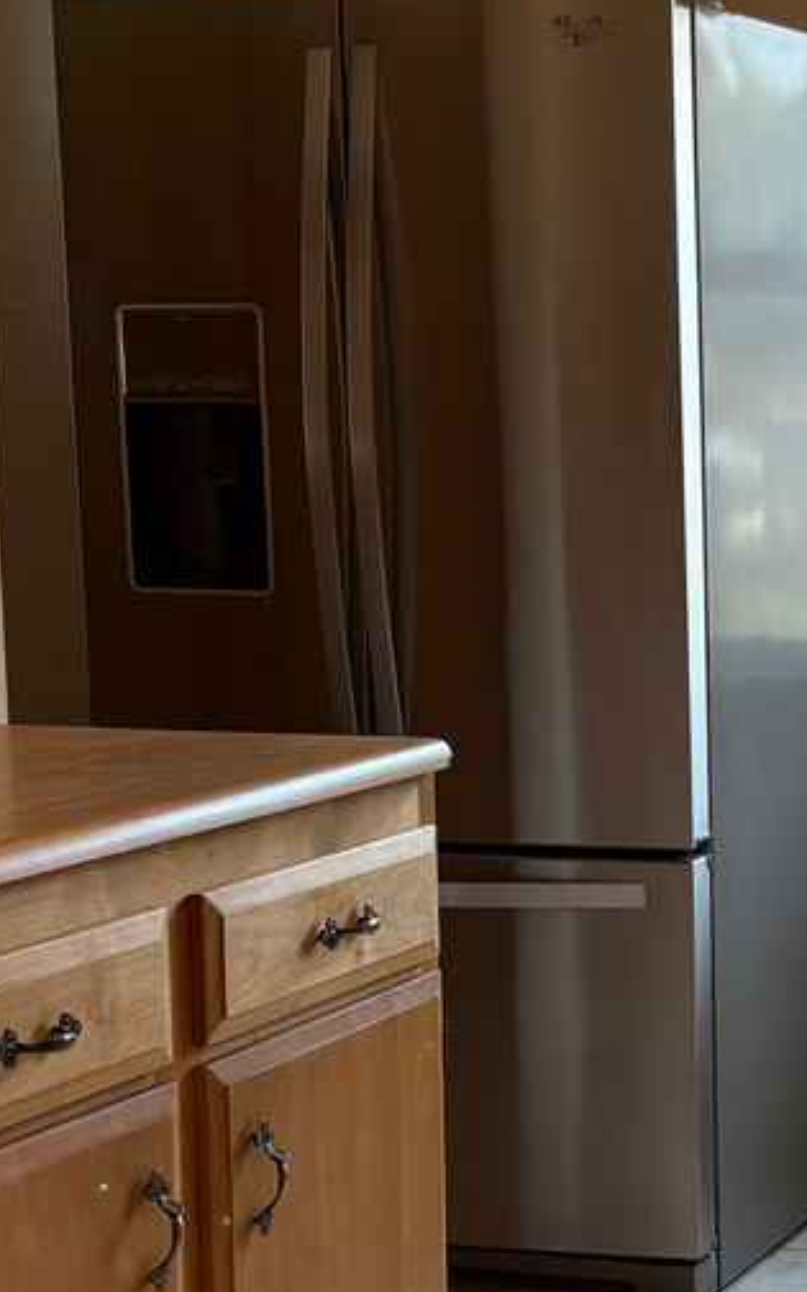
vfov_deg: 24.5
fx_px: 2956
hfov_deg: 15.1
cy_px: 836
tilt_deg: -7.4
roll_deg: +0.6
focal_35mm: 84
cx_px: 889
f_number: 1.6
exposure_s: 1/232
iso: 80
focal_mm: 5.96
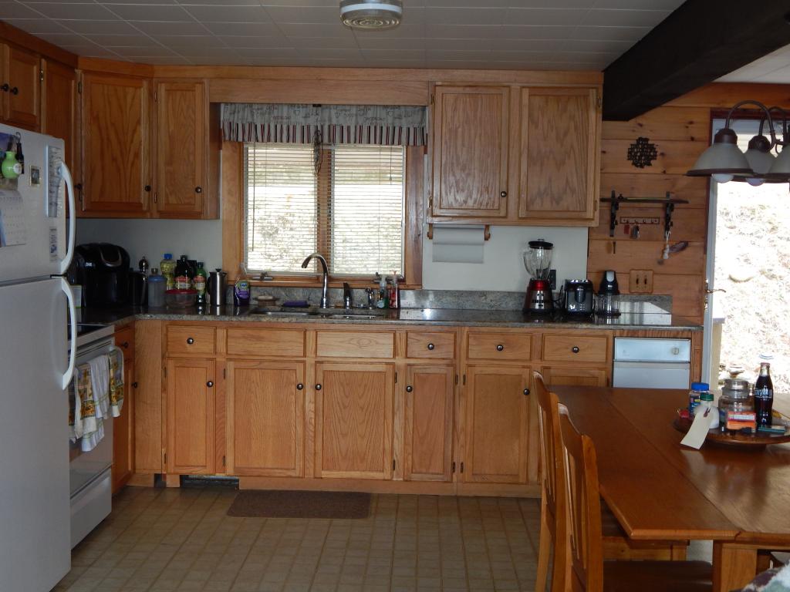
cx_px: 395
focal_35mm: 43
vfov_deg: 33.6
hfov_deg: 43.9
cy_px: 296
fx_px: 981
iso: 200
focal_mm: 7.7
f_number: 3.6
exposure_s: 1/30
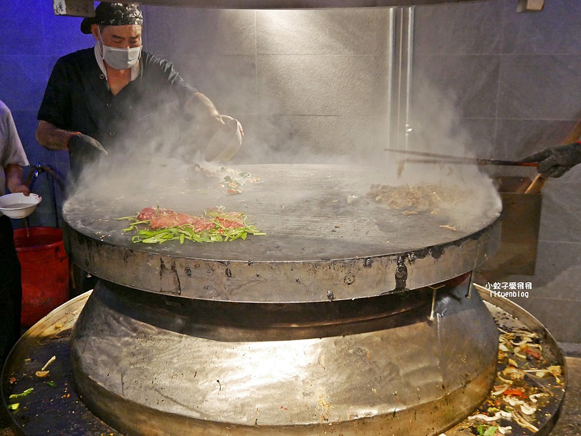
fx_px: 638
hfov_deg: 49.0
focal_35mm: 38
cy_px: 218
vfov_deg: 37.8
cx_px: 290
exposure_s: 1/60
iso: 2000
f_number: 4.3
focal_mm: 19
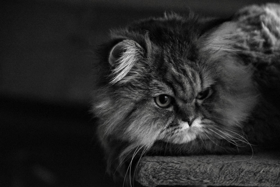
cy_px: 94
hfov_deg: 8.3
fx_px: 1925
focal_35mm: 248
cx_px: 140
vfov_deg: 5.6
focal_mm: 165
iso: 10000
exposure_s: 1/60
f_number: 6
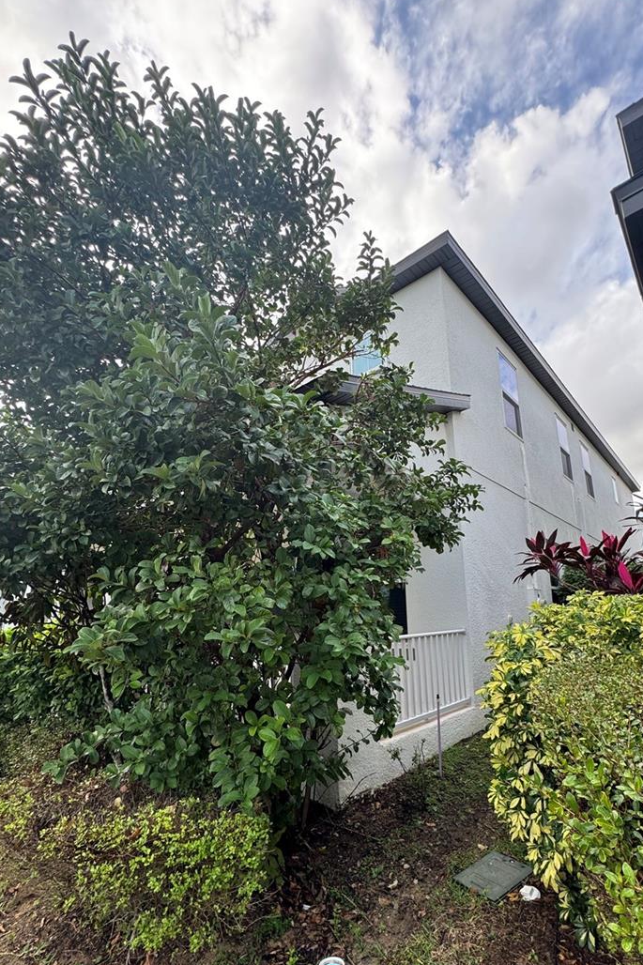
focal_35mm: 17
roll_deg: +1.6
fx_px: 456
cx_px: 362
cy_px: 540
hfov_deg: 70.1
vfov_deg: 92.9
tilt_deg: +11.9
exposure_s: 1/253
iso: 40
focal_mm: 2.22
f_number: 2.2
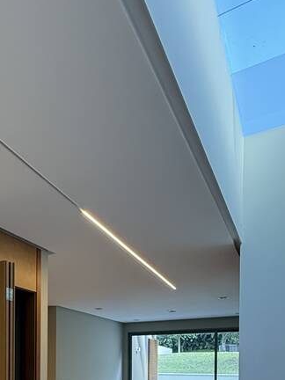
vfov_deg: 45.1
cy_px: 374
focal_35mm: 35
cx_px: 18
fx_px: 384
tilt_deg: +0.1
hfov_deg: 37.5
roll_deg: -0.4
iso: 320
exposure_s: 1/120
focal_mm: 2.22
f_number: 2.2
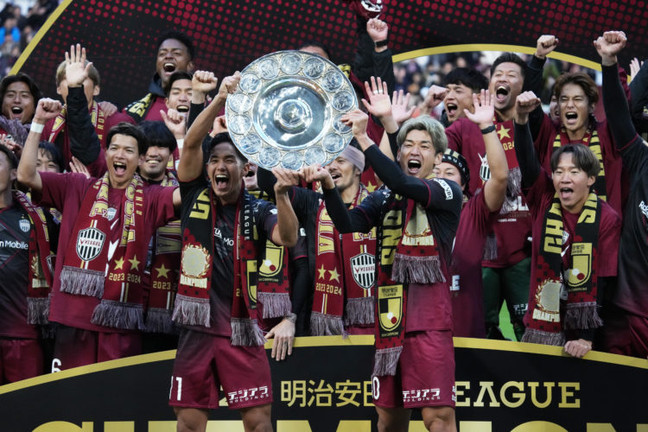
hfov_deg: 10.3
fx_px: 3600
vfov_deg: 6.9
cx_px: 324
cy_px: 216
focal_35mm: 200
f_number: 6.3
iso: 5000
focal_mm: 200
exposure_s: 1/1000
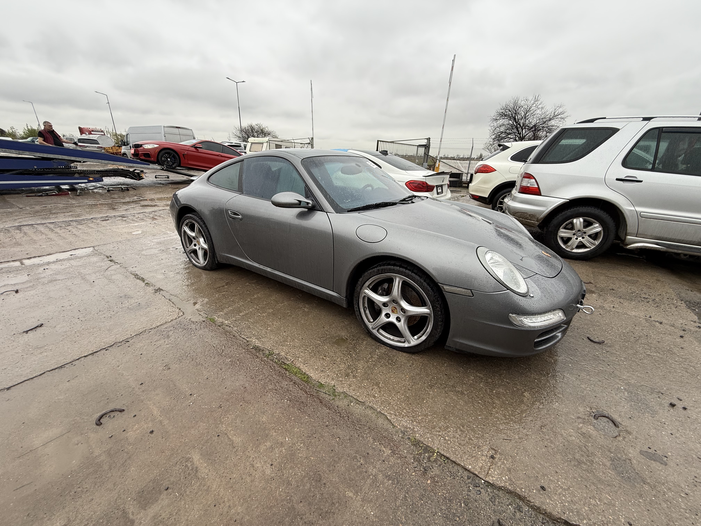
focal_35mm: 14
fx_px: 284
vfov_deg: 85.7
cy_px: 263
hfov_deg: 102.1
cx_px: 350
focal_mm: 2.22
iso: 50
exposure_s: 1/114
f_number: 2.2
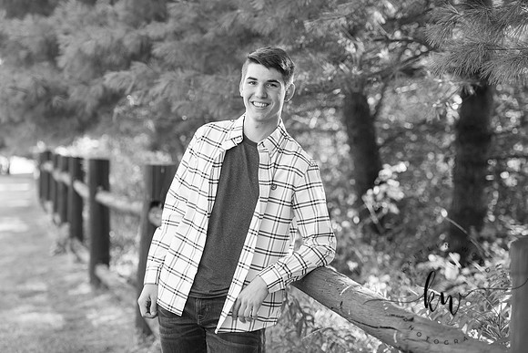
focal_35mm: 90
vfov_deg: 15.2
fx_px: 1320
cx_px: 264
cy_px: 176
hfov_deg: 22.6
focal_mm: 90
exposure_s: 1/250
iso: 400
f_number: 3.2
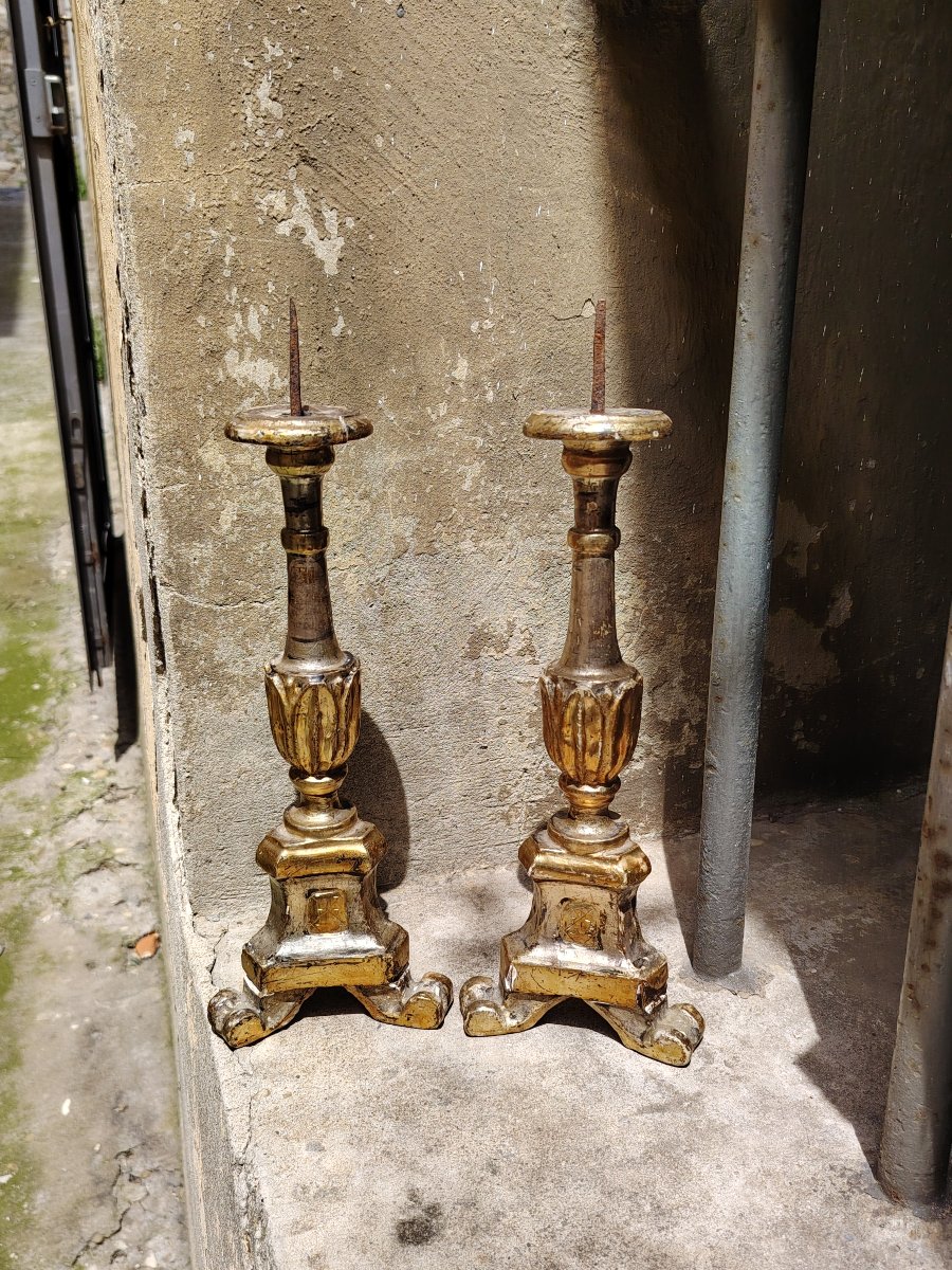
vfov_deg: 60.0
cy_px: 635
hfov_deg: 46.8
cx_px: 476
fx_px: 1100
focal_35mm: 30
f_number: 1.75
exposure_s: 1/423
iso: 100
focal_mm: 5.25
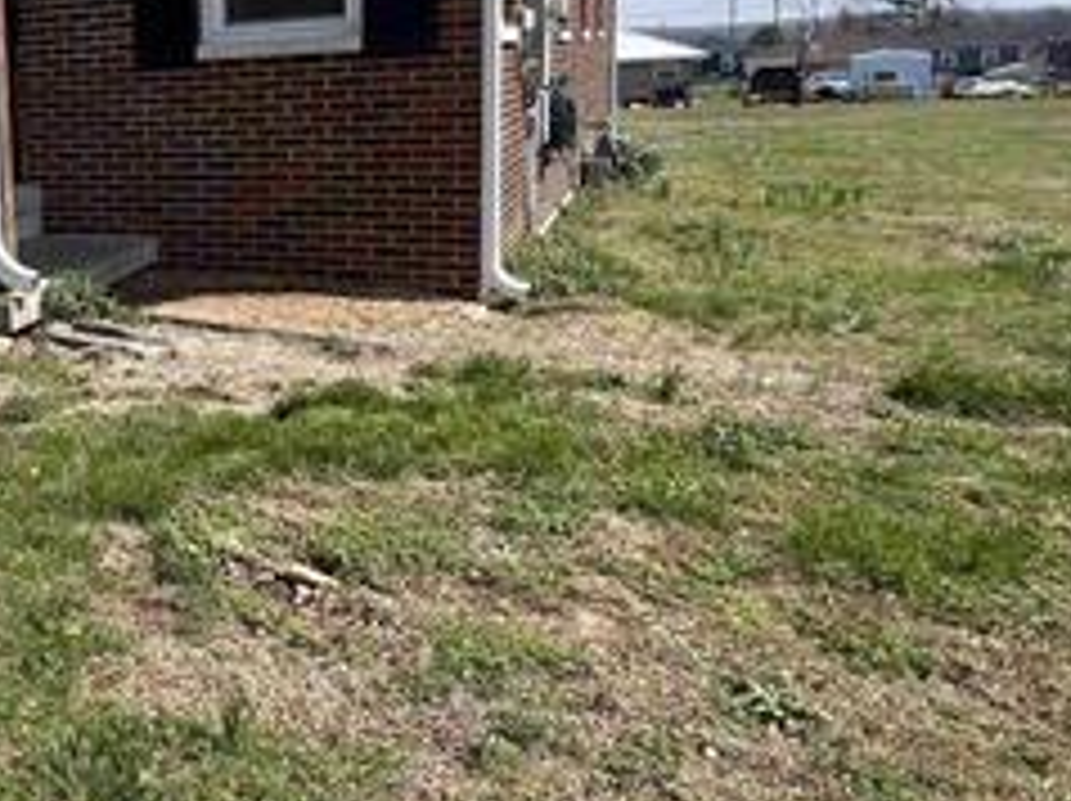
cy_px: 216
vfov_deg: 39.7
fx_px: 1082
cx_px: -126
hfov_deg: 41.3
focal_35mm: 35
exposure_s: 1/874
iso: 32
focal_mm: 1.57
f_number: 1.8
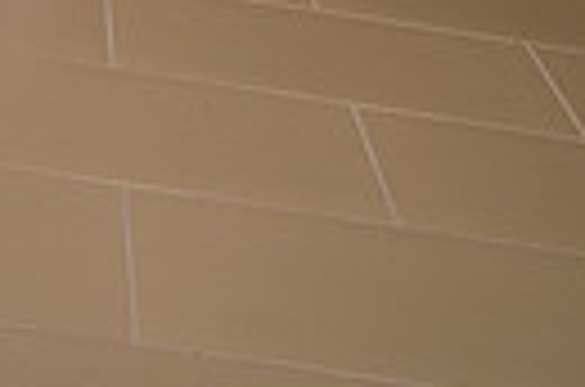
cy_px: -616
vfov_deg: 10.2
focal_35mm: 111
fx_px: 1799
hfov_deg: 18.3
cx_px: 135
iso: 125
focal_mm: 32
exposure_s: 1/125
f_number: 5.6
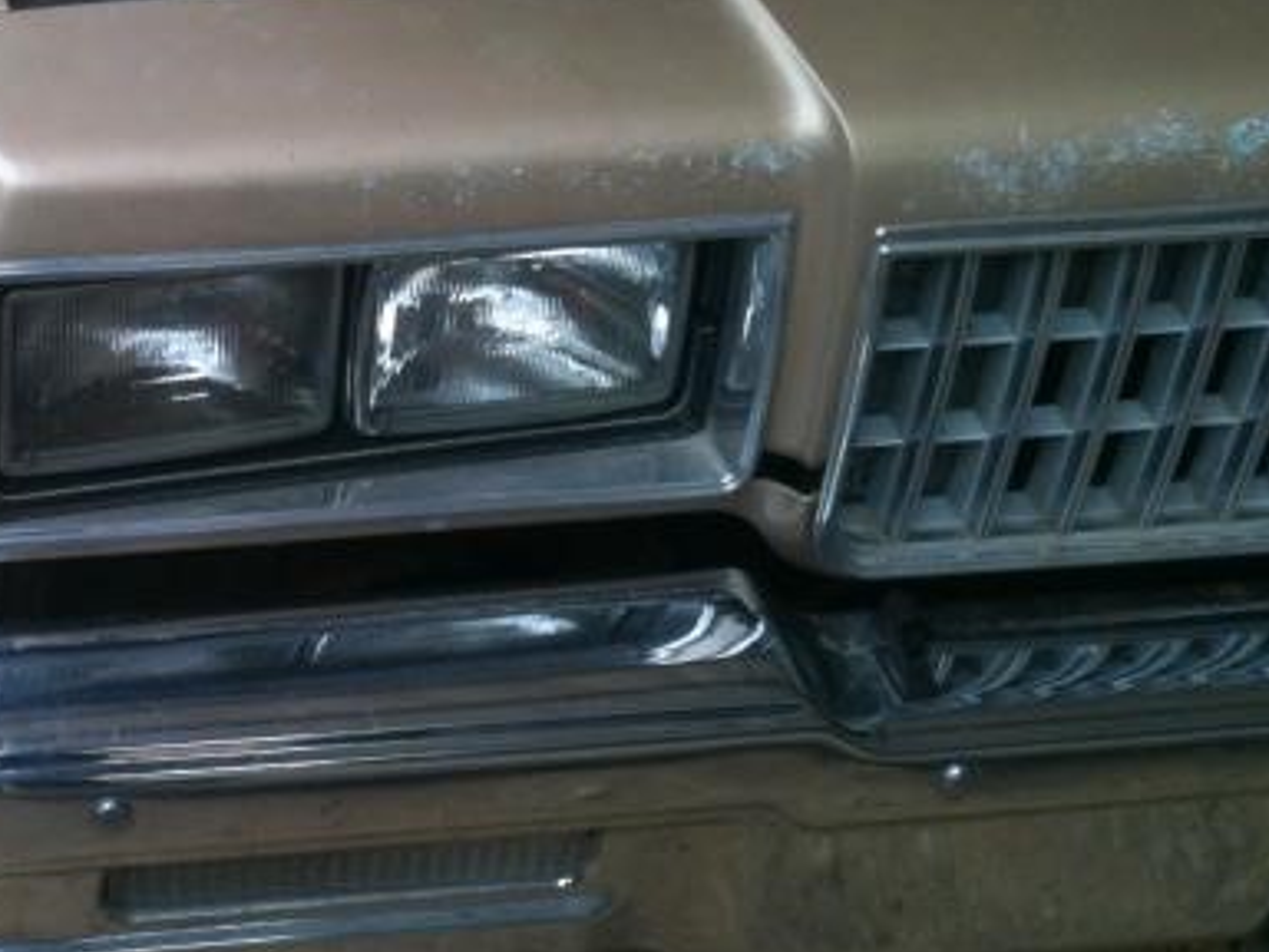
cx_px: 241
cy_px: 443
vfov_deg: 20.2
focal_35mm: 73
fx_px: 2676
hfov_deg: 26.2
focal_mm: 3.85
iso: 64
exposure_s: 1/277
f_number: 2.8
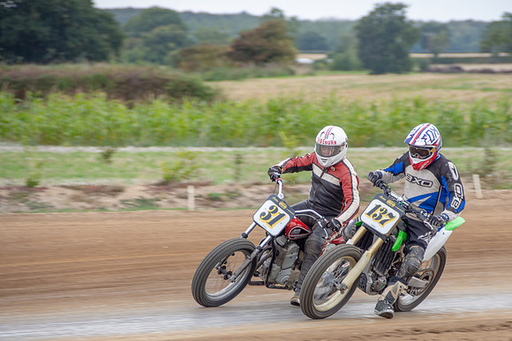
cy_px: 212
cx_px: 316
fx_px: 5519
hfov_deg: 5.3
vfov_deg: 3.5
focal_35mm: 388
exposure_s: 1/200
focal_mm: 200
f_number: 6.3
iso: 160
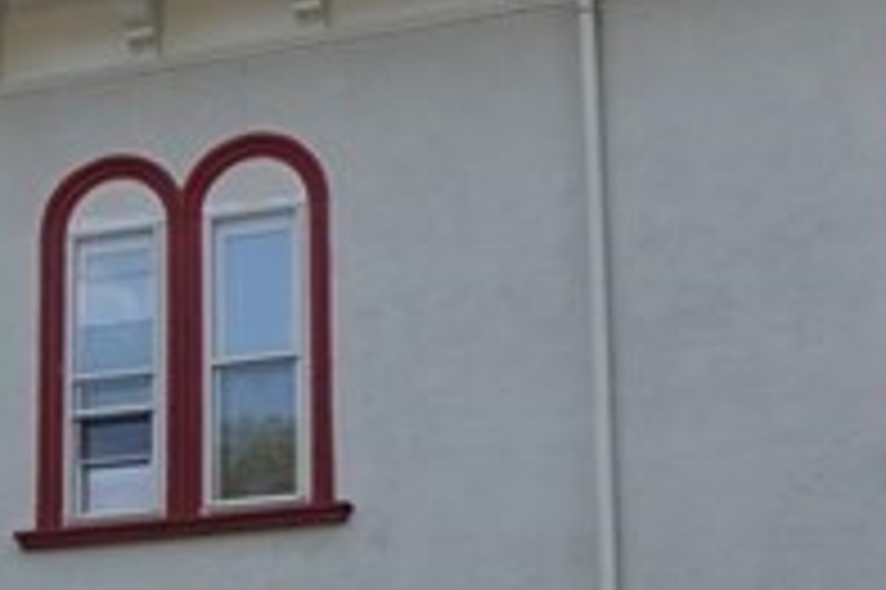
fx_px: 3074
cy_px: 698
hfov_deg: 15.0
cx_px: -508
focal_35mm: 125
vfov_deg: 10.8
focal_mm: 16
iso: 100
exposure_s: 1/100
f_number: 8
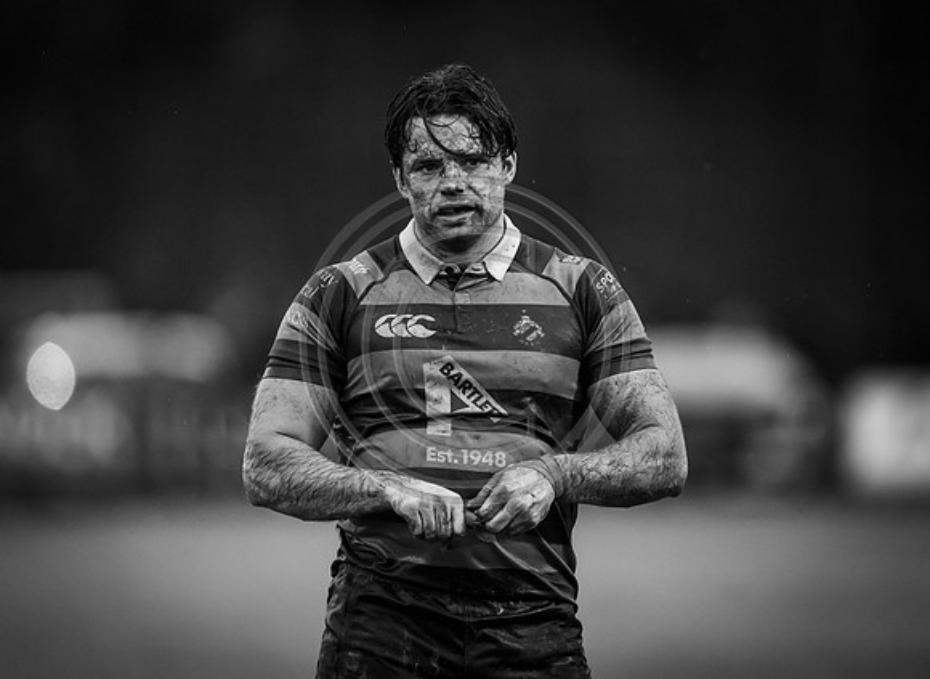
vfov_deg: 2.3
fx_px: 17144
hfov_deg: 3.1
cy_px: 311
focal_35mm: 644
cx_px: 551
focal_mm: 560
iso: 5000
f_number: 4
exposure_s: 1/800
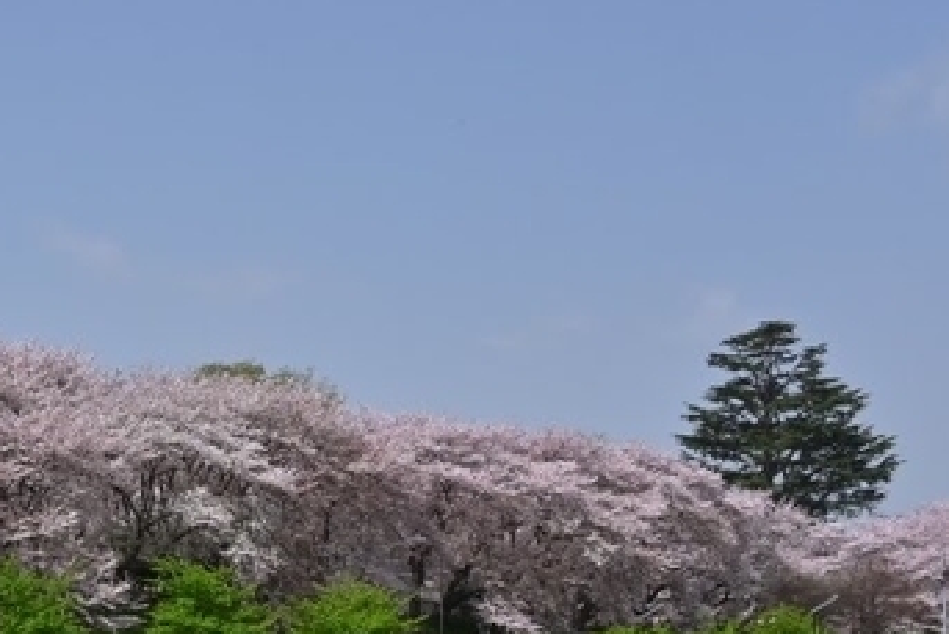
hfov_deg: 22.9
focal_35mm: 84
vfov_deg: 16.0
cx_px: -72
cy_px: 604
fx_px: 2215
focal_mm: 24
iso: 100
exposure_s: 1/320
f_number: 13
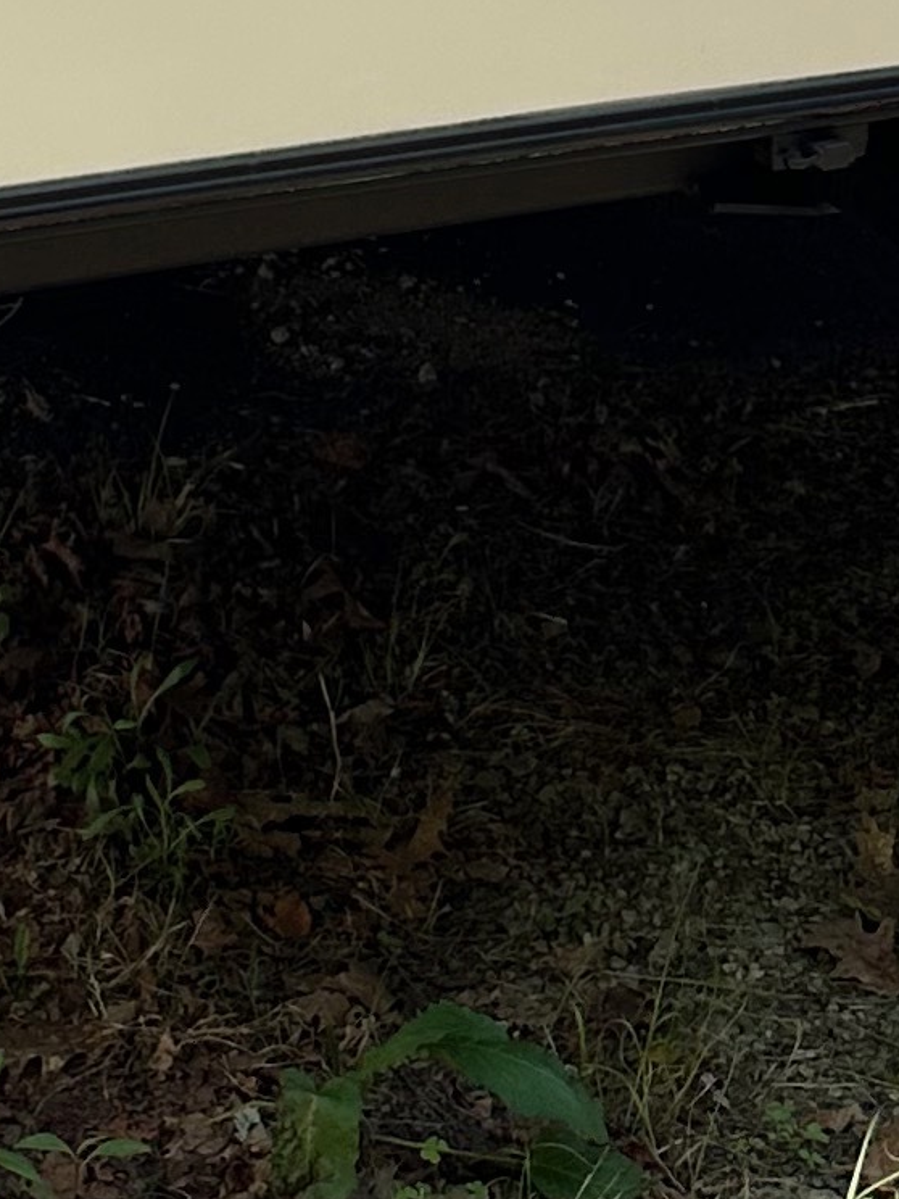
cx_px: 198
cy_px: -1167
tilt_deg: -4.2
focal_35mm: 130
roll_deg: -0.3
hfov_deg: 11.4
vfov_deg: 13.2
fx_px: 4502
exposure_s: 1/2028
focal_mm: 6.86
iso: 80
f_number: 1.78
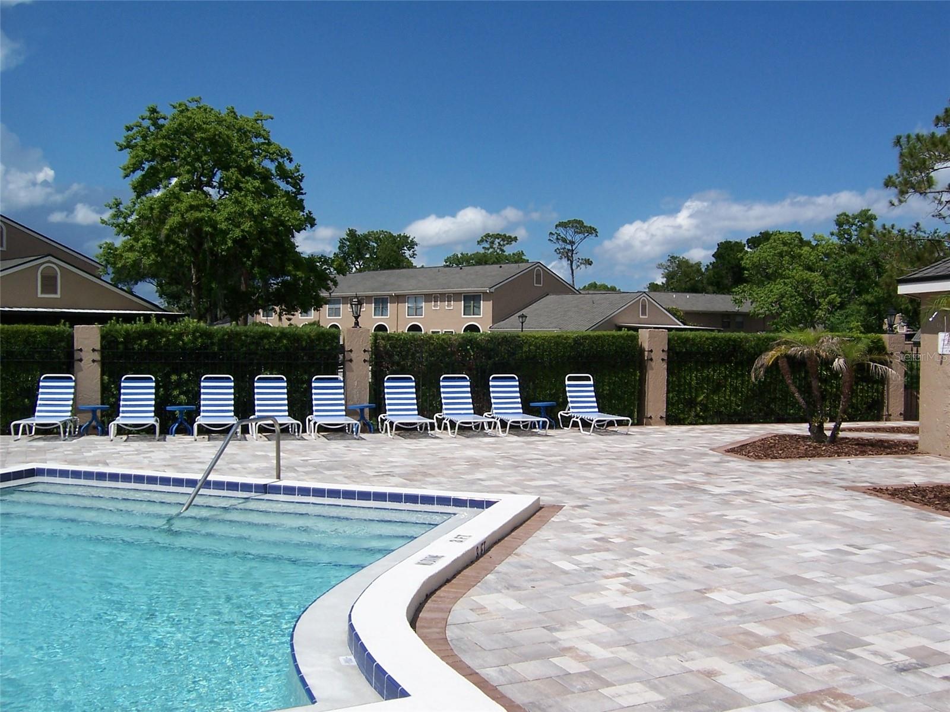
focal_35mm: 33
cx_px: 475
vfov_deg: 42.9
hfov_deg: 55.4
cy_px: 356
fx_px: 906
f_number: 5.6
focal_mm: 5.5
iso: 80
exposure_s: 1/750
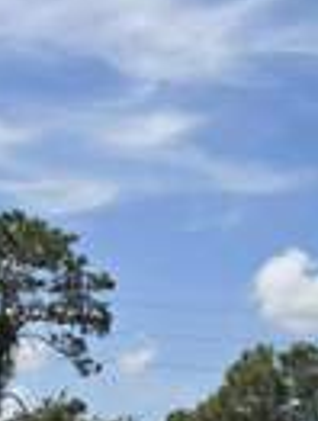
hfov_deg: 13.2
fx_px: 1365
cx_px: 67
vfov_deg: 17.4
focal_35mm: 112
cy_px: 334
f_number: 1.8
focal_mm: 5.4
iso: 25
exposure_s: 1/3143
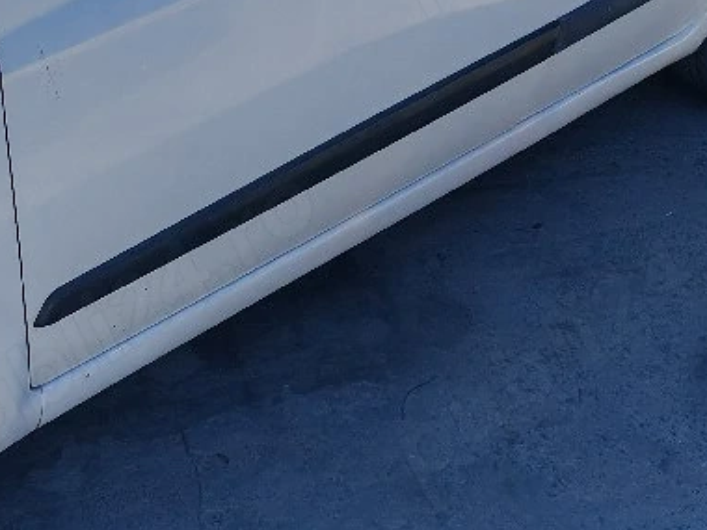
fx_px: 1450
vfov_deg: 19.3
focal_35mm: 71
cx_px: 236
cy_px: -139
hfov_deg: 27.2
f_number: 1.95
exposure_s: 1/3333
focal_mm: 5.52
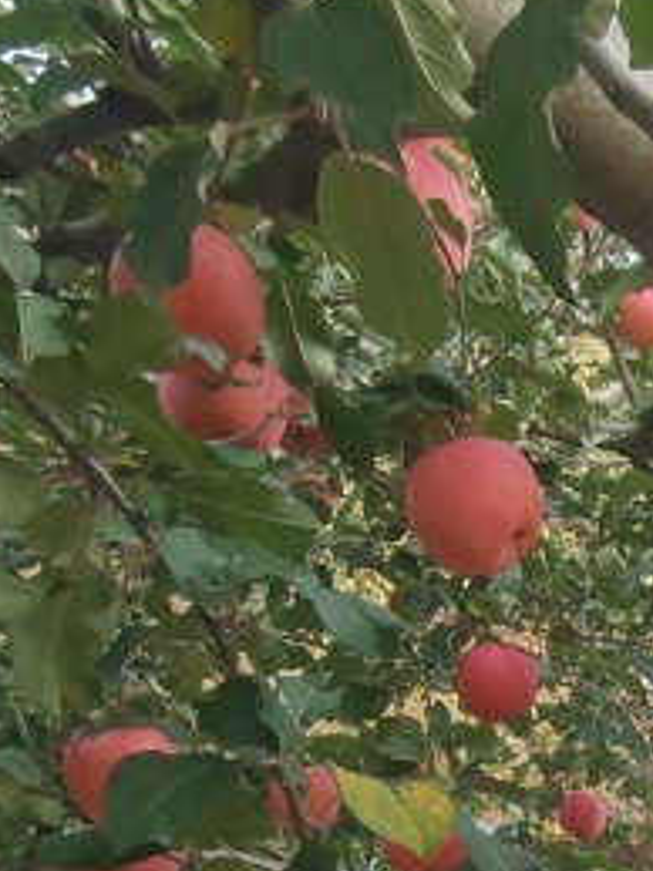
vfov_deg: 24.1
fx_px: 1762
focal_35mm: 70
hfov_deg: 16.8
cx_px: 1225
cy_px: 1159
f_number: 2.2
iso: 80
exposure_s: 1/100
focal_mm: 2.26
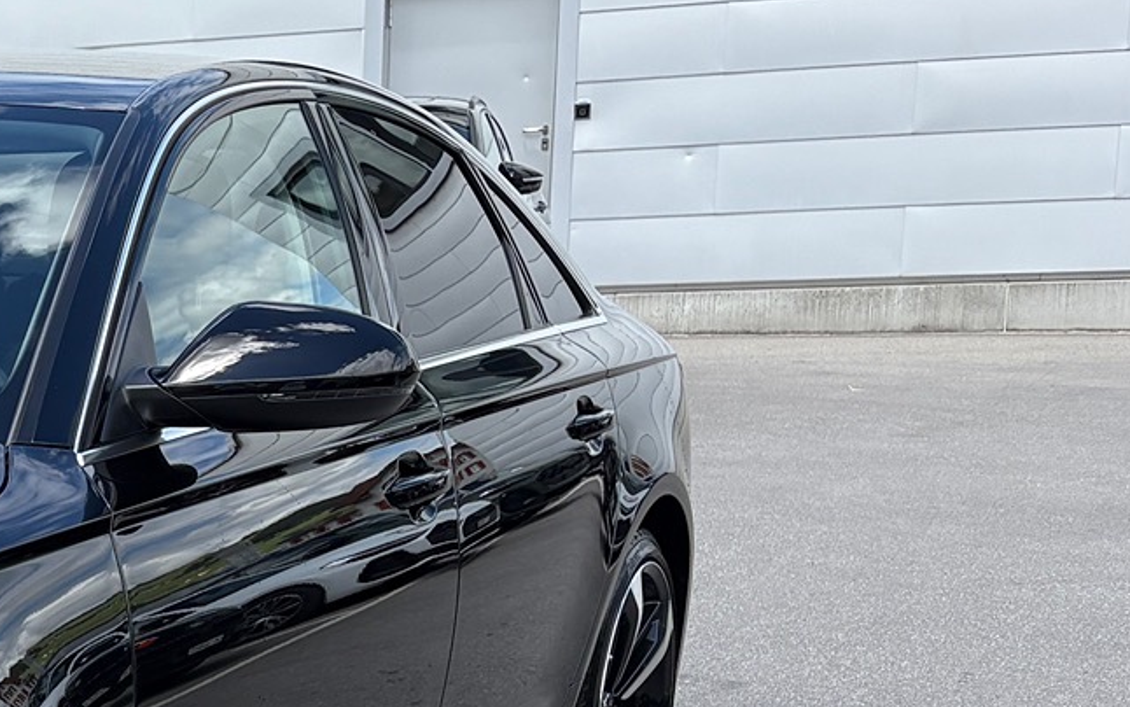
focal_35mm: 86
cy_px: 798
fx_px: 2649
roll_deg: +3.2
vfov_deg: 14.8
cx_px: -530
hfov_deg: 20.8
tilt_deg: -12.5
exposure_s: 1/1587
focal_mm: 5.96
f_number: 1.6
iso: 50
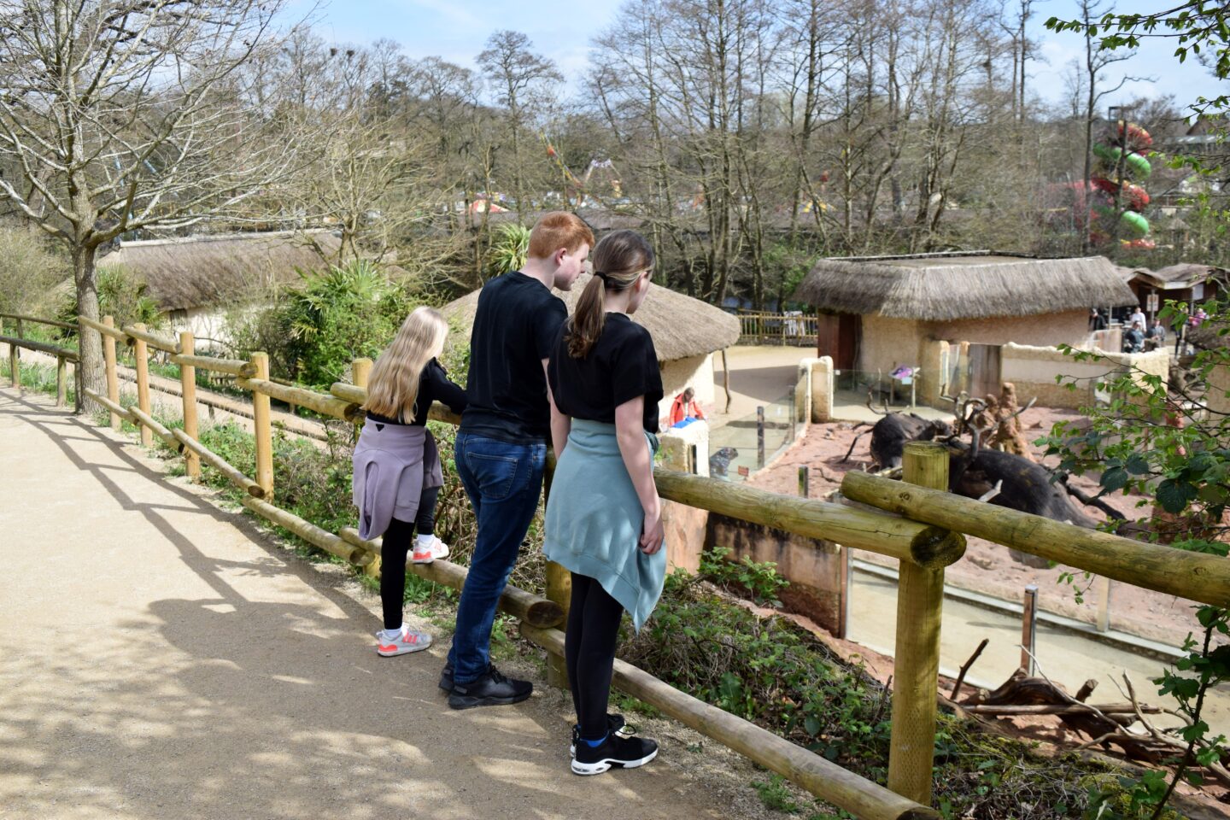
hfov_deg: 59.5
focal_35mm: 32
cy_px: 410
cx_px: 615
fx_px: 1076
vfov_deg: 41.7
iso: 400
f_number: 6.3
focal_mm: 21
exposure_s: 1/1600
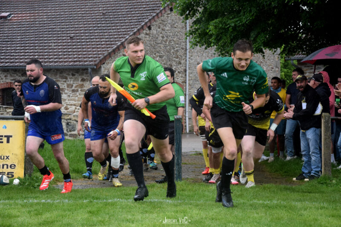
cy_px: 114
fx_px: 937
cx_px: 170
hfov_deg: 20.6
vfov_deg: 13.8
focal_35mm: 99
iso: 1400
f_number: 5.3
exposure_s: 1/500
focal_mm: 66
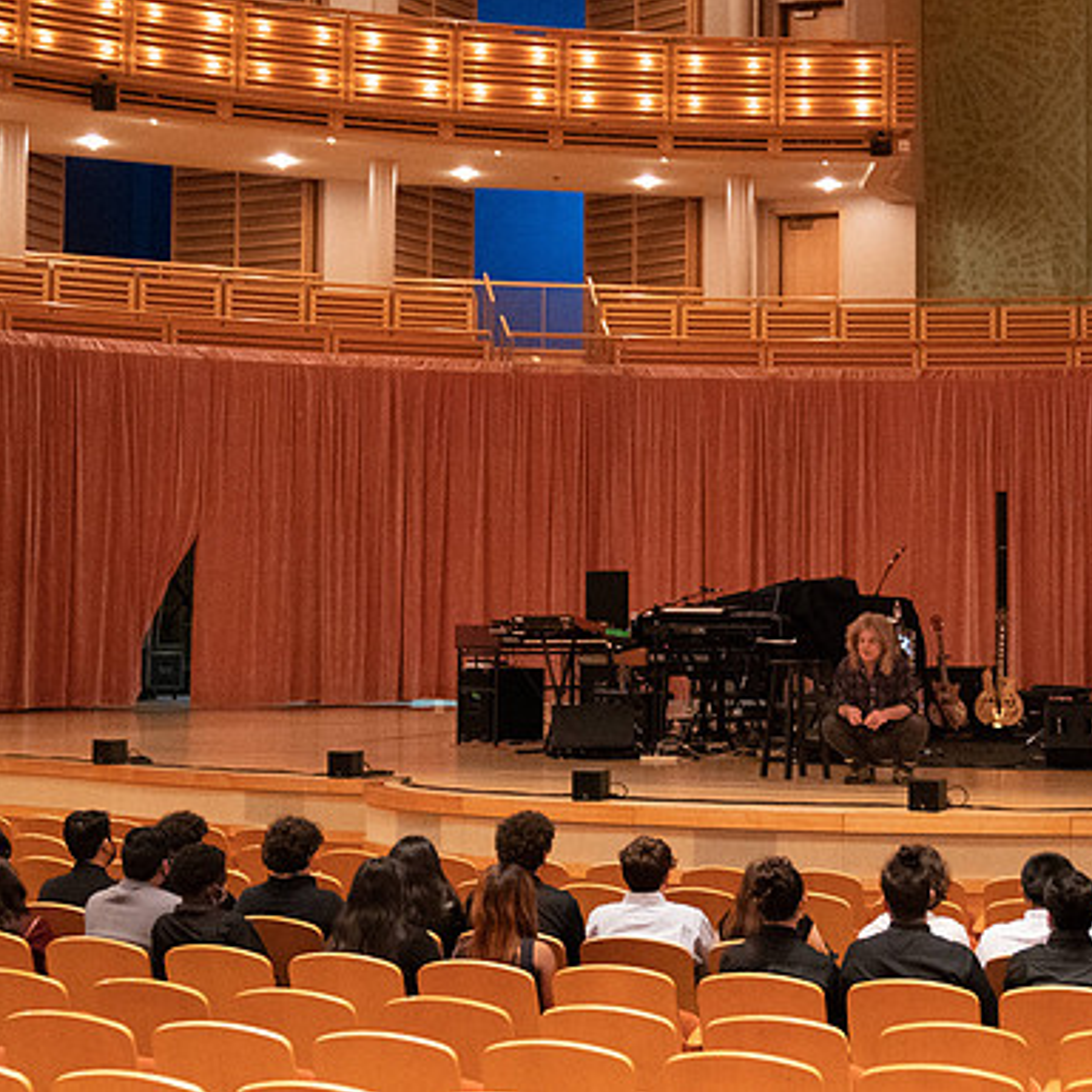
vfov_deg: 24.6
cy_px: 437
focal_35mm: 70
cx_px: 763
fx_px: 2498
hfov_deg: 24.5
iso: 12800
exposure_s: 1/160
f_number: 2.8
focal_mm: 34
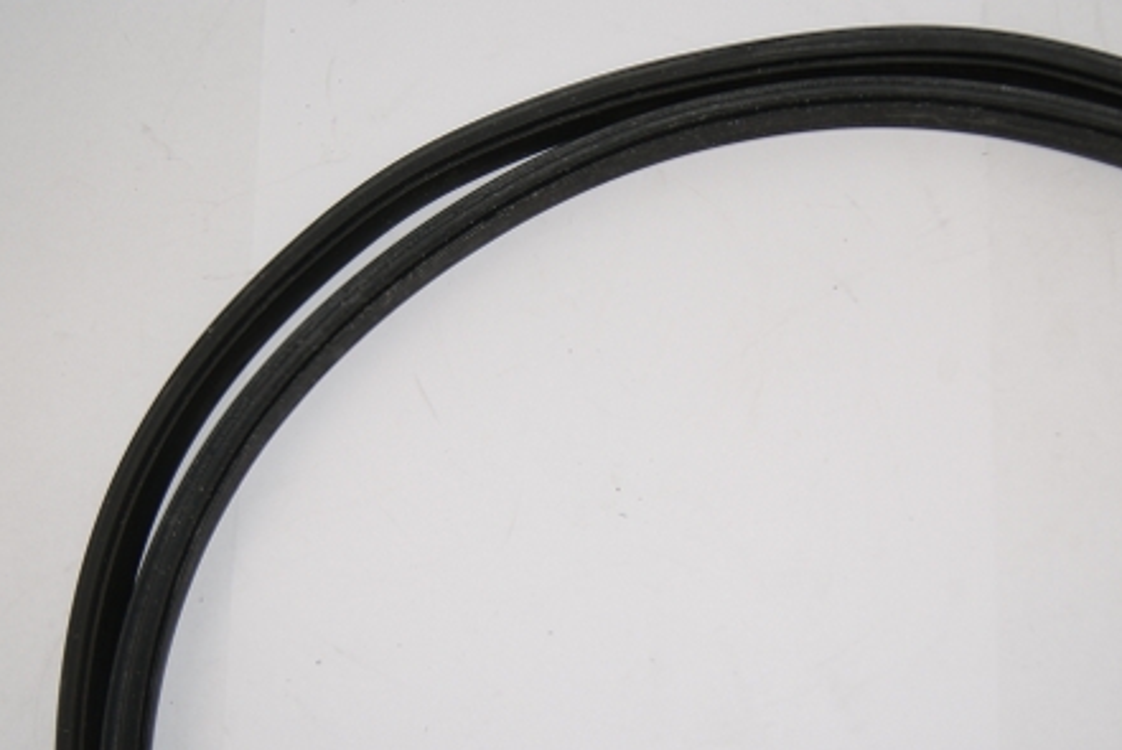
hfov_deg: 32.8
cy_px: 460
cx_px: 600
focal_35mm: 61
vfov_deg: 22.3
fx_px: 1903
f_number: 4.5
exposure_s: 1/125
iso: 100
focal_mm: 28
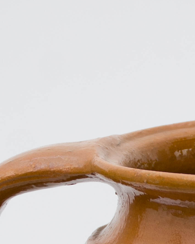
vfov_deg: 5.6
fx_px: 2438
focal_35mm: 338
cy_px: 457
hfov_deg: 4.6
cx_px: 282
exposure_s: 1/125
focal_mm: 52
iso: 160
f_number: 6.3
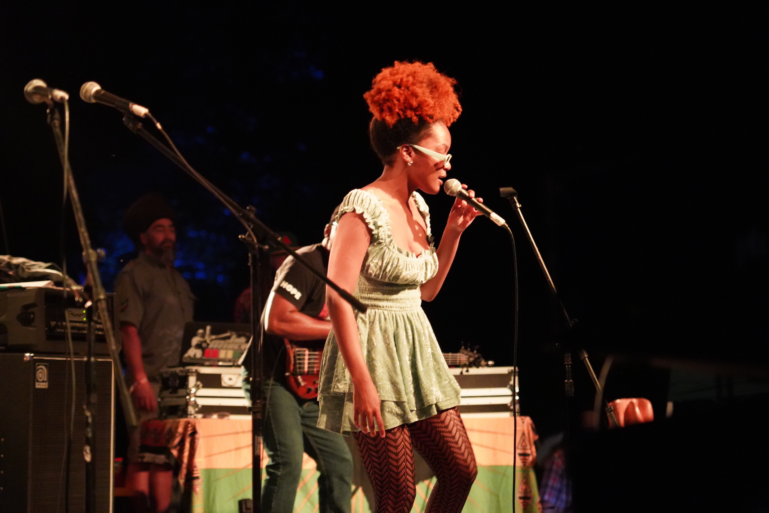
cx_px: 384
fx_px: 2243
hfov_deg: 19.5
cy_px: 256
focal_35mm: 105
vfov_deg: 13.0
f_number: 4
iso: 12800
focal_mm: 105
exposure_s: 1/100
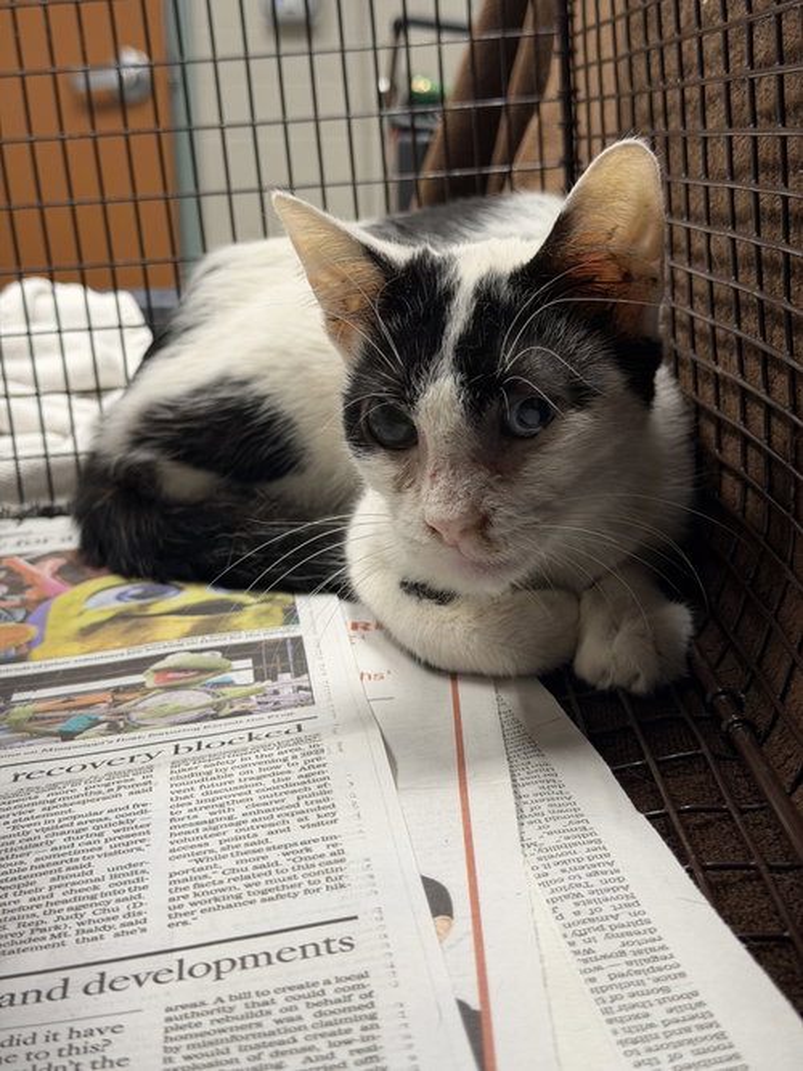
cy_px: 536
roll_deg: +1.5
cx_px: 402
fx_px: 1485
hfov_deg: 30.3
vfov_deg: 39.7
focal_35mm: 48
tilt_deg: -15.3
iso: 125
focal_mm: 6.76
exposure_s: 1/60
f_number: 1.78
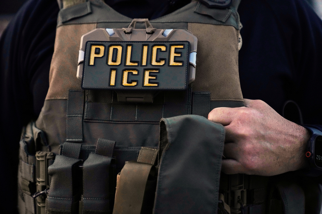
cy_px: 107
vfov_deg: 19.4
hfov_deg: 28.9
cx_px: 161
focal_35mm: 70
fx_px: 626
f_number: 2.8
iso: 3200
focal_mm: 70
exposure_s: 1/4000
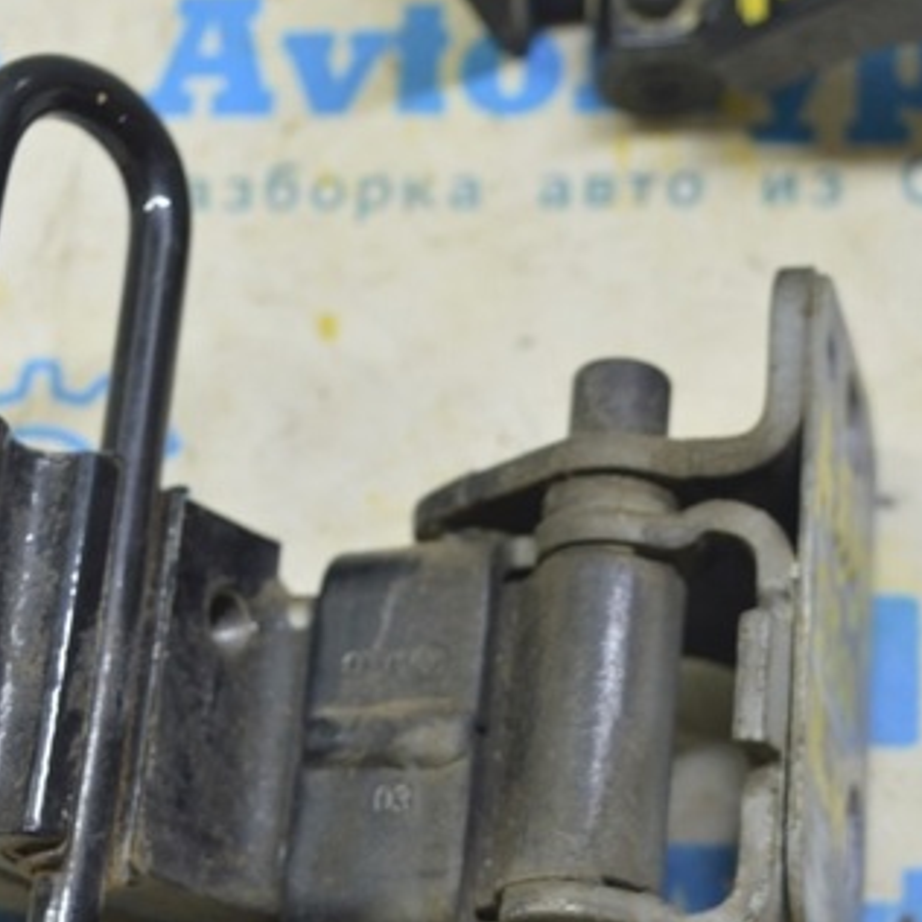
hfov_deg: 17.7
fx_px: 2953
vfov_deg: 17.7
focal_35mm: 98
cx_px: 341
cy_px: 611
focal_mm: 38
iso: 400
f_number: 5.6
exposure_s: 1/20
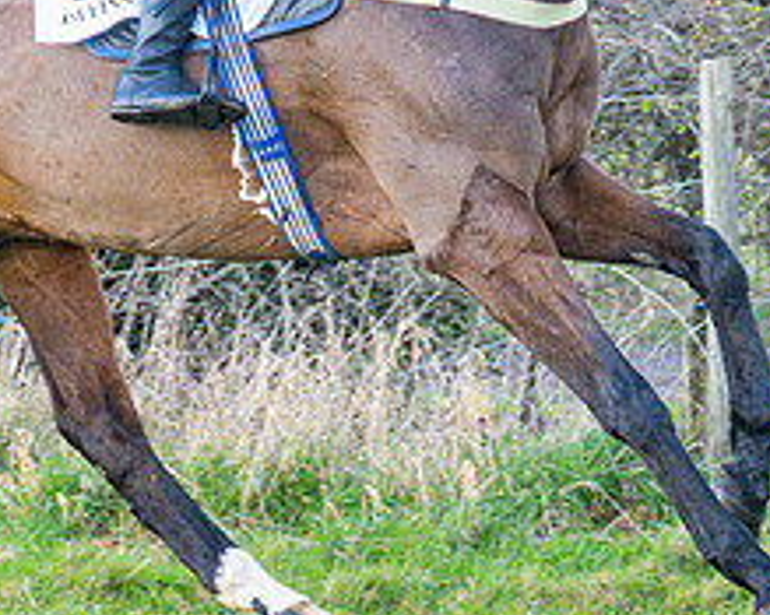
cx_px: 520
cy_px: 74
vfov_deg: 2.8
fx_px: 12483
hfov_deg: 3.5
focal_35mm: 548
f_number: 4
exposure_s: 1/800
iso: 800
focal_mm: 110
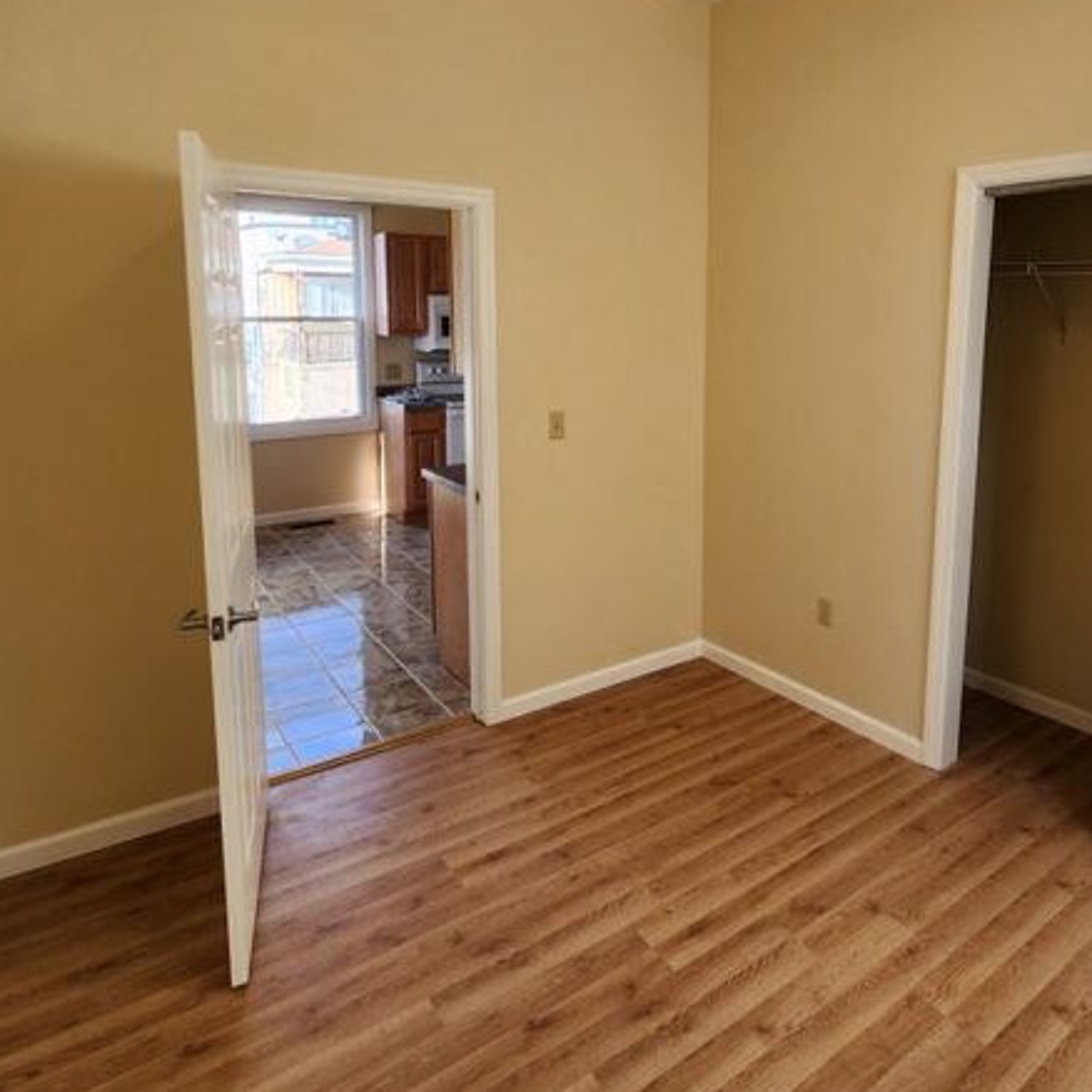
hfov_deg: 71.2
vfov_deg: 70.7
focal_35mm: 21
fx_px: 749
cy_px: 396
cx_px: 666
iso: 80
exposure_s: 1/120
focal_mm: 2.2
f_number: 2.2
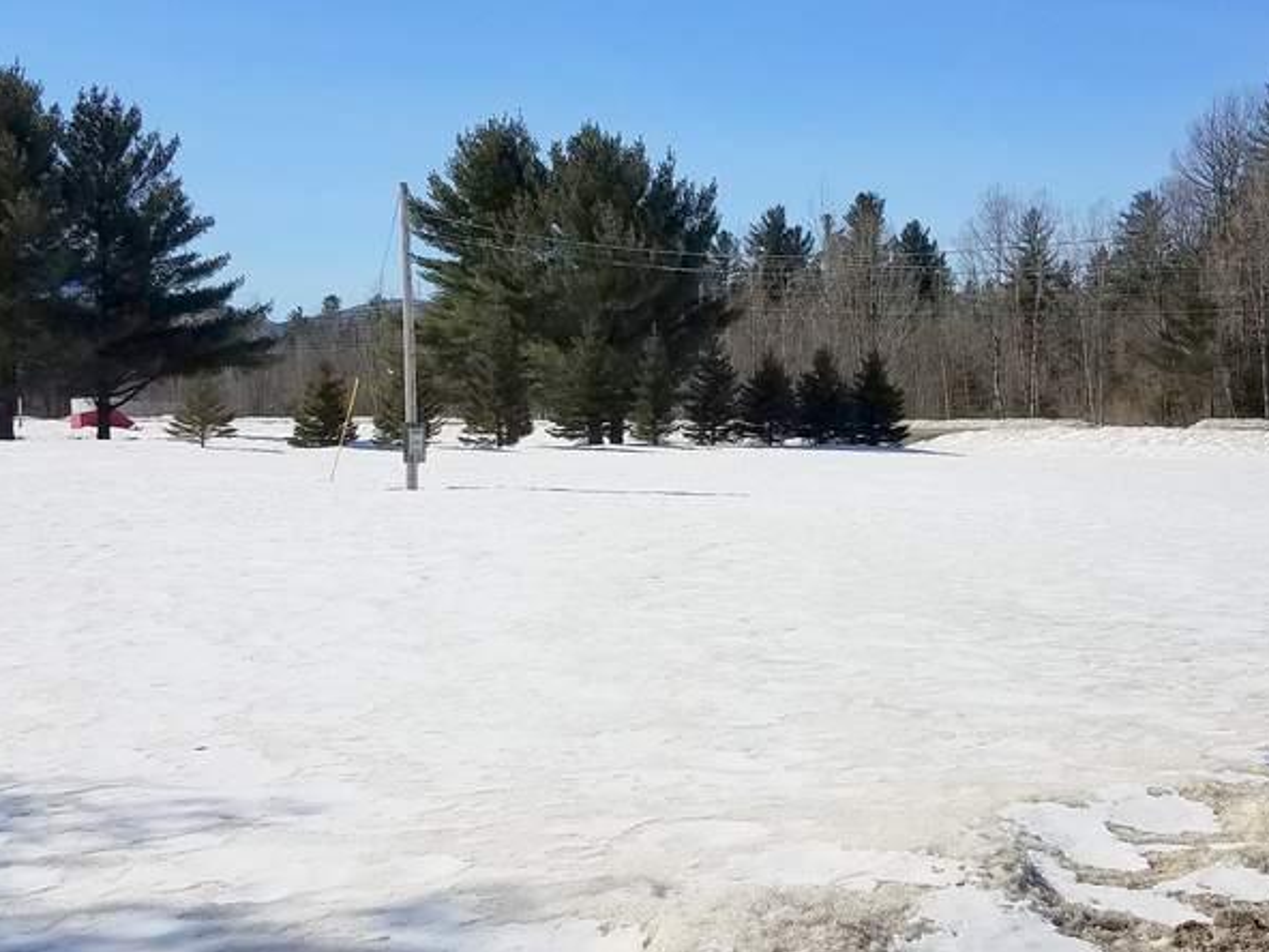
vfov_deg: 32.2
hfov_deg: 41.9
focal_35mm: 45
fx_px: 1650
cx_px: 767
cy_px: 508
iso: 40
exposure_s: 1/6032
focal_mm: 4.2
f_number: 1.7
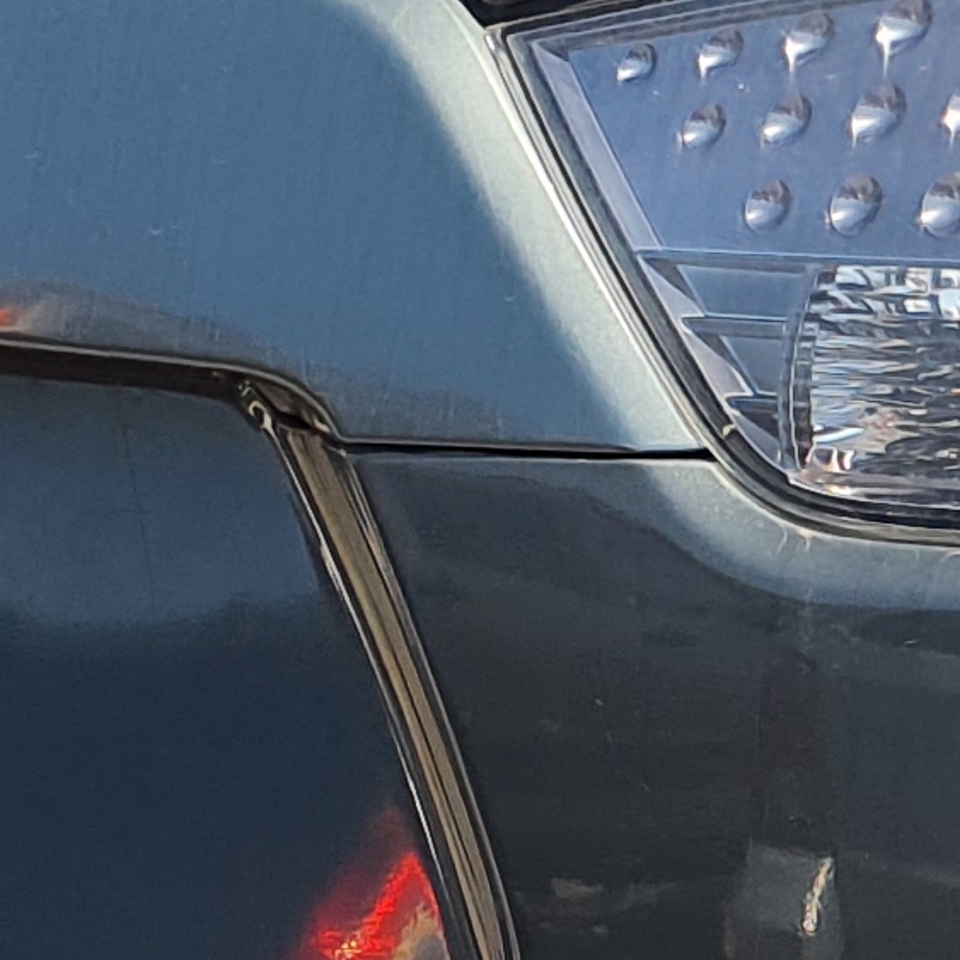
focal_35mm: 175
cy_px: 599
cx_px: 1882
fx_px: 5491
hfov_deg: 9.4
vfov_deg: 10.0
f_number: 1.9
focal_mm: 3.58
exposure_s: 1/966
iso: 40
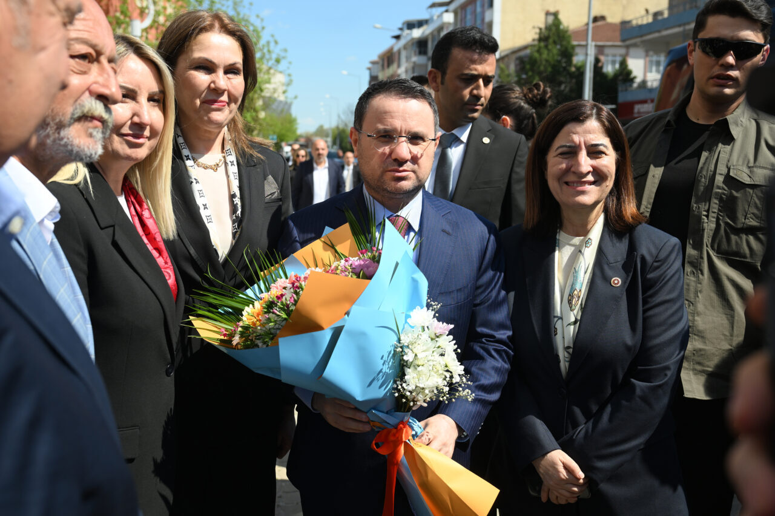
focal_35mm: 30
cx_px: 388
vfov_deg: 44.3
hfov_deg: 62.8
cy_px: 258
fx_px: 635
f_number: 4
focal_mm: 29.5
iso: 125
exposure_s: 1/1000
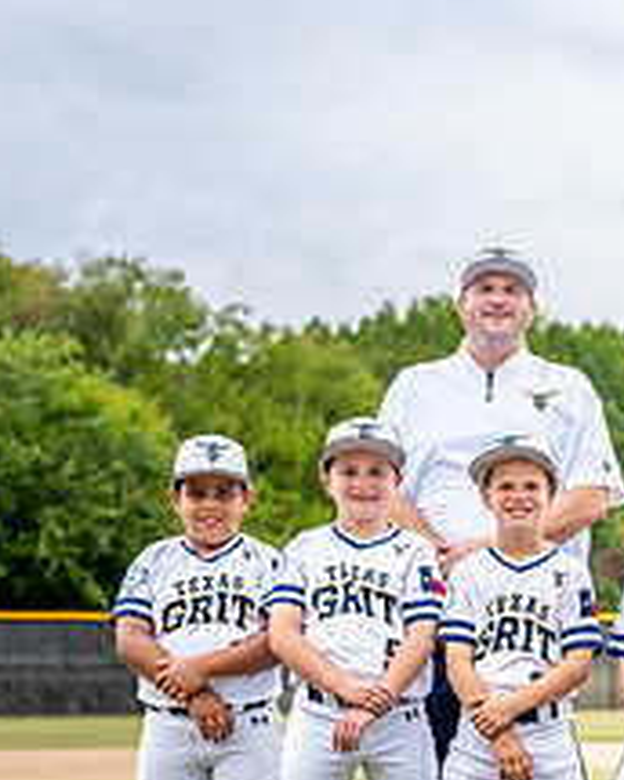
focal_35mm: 138
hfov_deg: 10.9
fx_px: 3186
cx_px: 831
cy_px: 660
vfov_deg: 13.9
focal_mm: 50
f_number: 2.5
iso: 160
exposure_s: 1/500
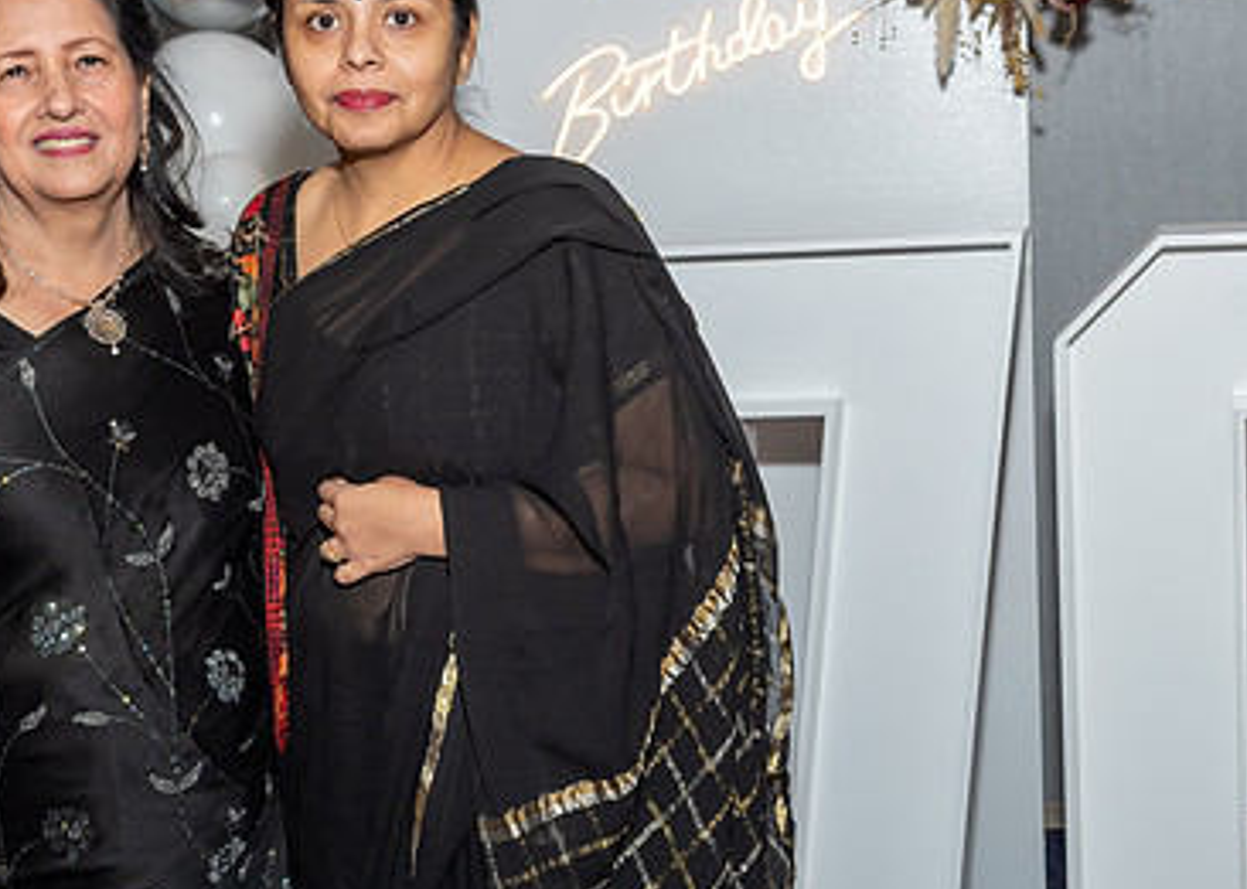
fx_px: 2336
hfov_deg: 29.9
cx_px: 541
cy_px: 395
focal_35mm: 66
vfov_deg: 21.5
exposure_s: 1/250
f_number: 7.1
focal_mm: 26
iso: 500
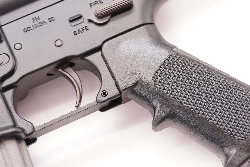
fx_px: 819
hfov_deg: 17.3
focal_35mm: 118
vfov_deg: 11.6
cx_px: 161
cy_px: 91
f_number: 5.6
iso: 1000
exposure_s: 1/125
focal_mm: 47
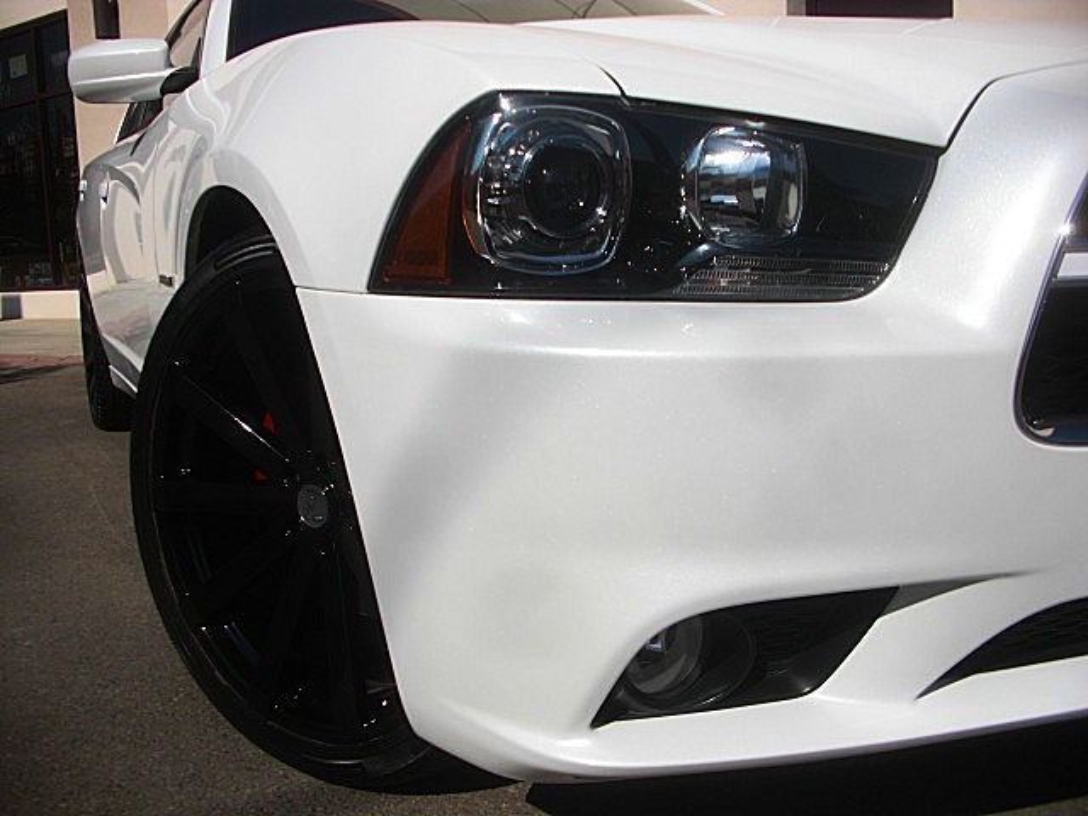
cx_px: 544
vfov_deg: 39.7
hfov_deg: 51.4
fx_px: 1131
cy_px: 408
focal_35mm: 36
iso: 50
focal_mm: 6.3
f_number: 7.9
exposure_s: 1/320
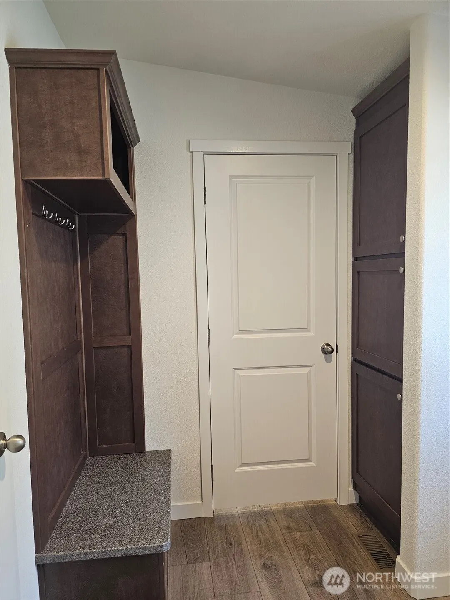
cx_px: 225
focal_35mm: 23
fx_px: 399
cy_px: 300
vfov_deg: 73.9
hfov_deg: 58.9
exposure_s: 1/120
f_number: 1.7
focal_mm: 6.3
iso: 320
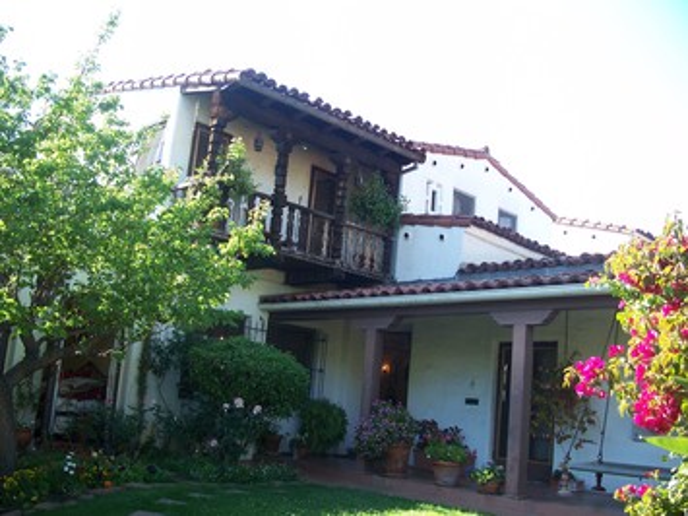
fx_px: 735
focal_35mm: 37
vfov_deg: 38.6
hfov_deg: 50.2
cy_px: 258
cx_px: 344
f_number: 2.8
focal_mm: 7.8
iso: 64
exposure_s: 1/100
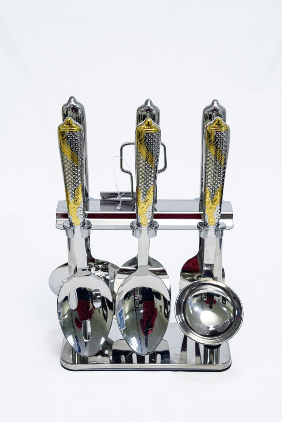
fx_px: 821
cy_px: 211
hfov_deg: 19.5
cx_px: 141
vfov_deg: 28.8
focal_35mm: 70
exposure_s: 1/160
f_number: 10
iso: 4000
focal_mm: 70
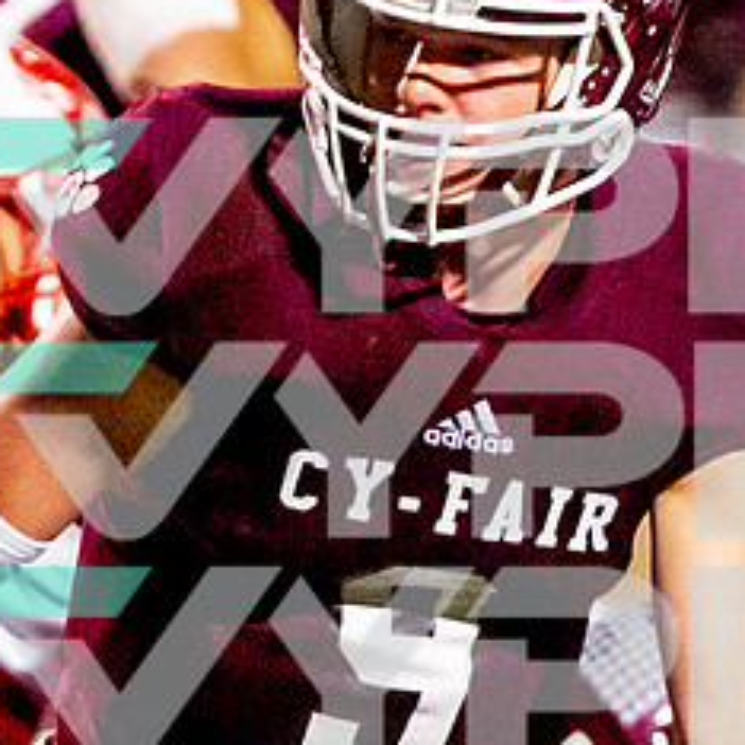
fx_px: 39105
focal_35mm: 1606
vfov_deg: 1.1
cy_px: 649
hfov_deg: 1.1
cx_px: 362
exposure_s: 1/1000
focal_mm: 200
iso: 2000
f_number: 2.8
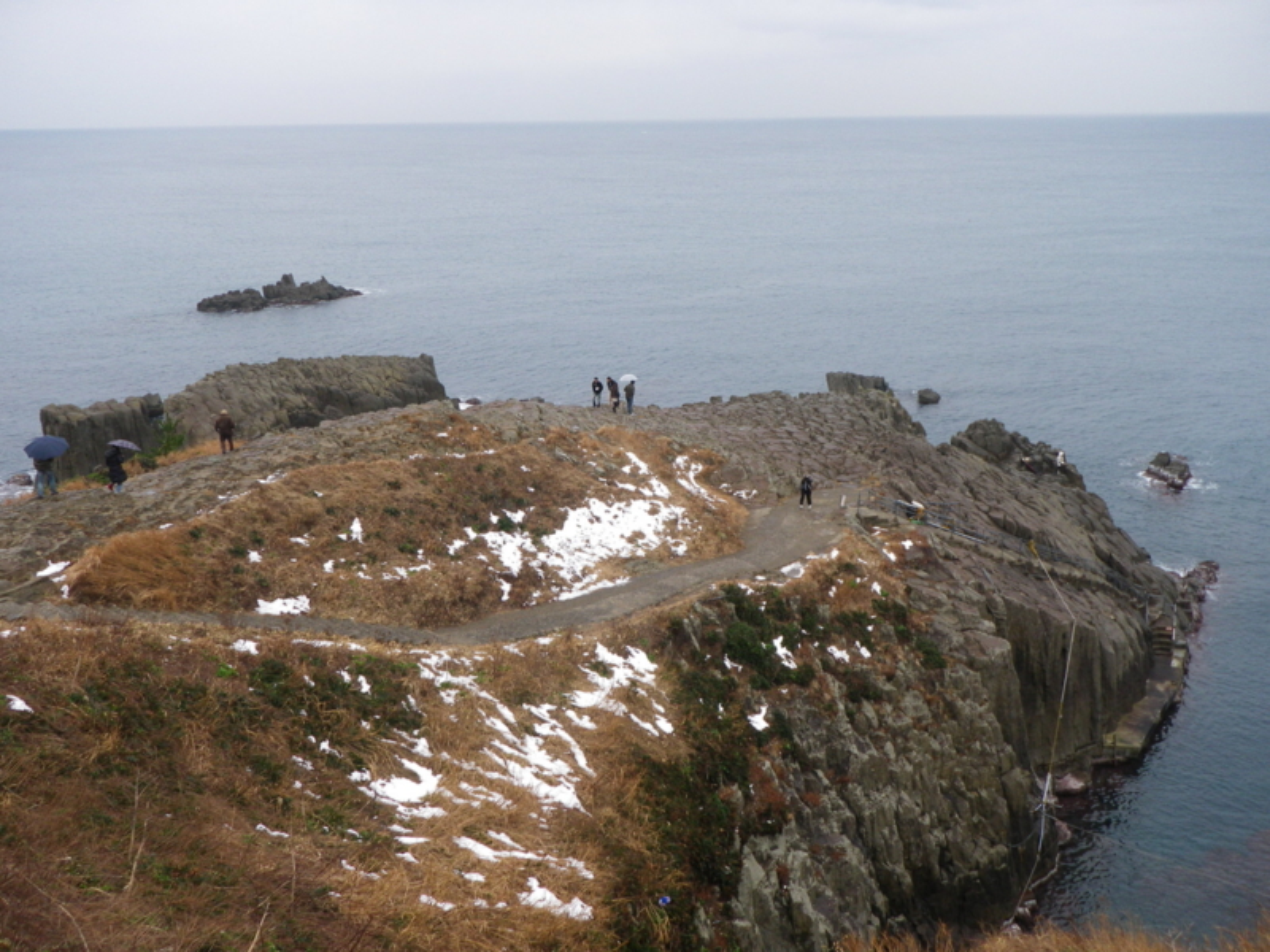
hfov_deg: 52.6
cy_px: 476
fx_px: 1284
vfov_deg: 40.7
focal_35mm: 35
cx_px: 635
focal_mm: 6.2
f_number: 3.8
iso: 64
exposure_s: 1/80
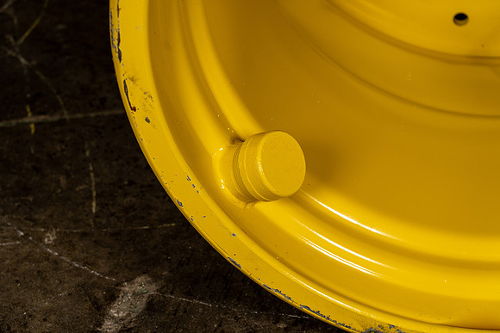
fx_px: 1445
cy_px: 166
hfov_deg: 19.6
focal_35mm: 104
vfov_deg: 13.2
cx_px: 250
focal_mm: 104
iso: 500
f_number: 5.6
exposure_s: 1/125
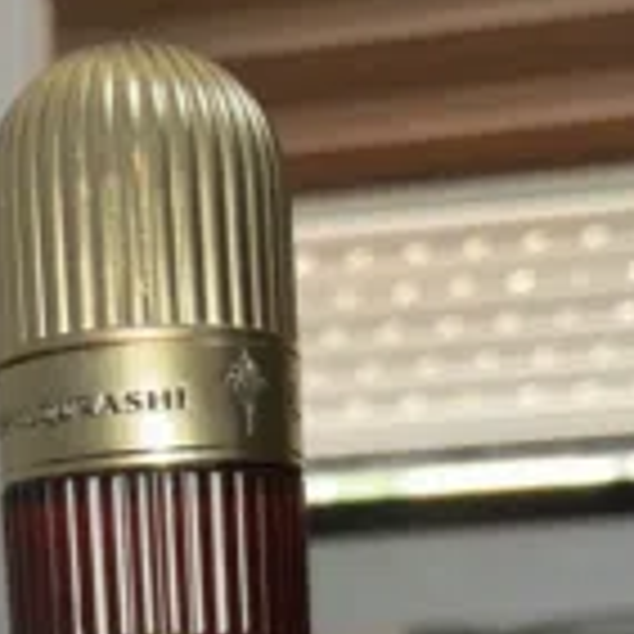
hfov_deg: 26.4
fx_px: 1347
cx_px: 220
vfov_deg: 24.0
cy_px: 764
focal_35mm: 65
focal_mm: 5.7
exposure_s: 1/64
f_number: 1.5
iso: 32
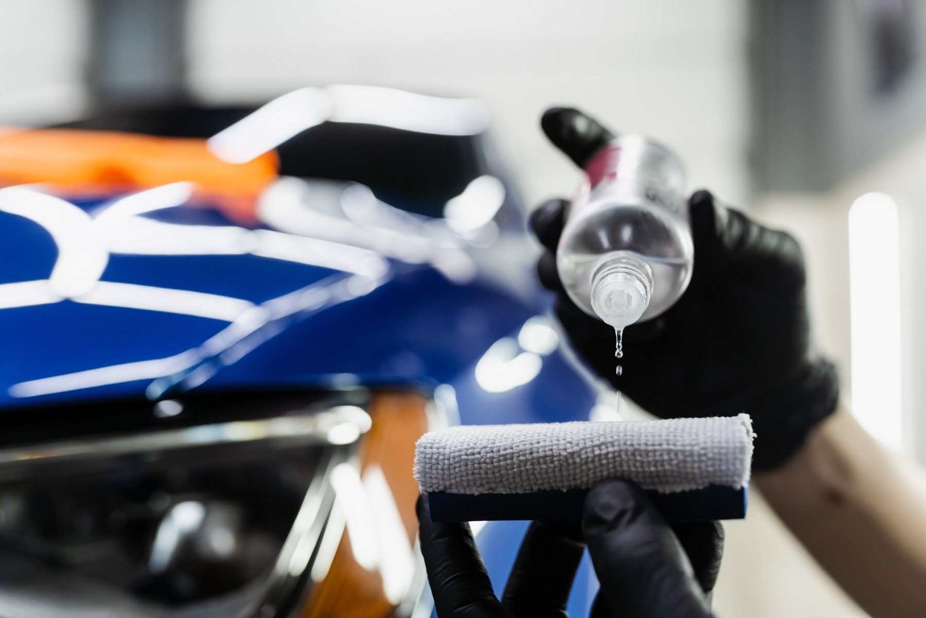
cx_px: 463
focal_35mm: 35
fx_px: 900
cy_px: 309
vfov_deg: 37.9
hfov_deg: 54.4
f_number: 2.5
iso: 500
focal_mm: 35
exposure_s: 1/160
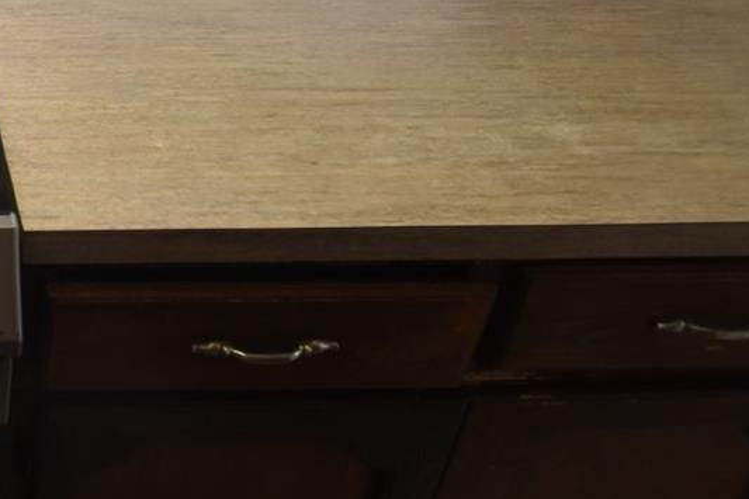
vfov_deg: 29.1
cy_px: 96
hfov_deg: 35.5
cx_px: -124
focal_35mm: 45
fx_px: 936
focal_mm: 10
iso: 800
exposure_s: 1/90
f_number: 3.5
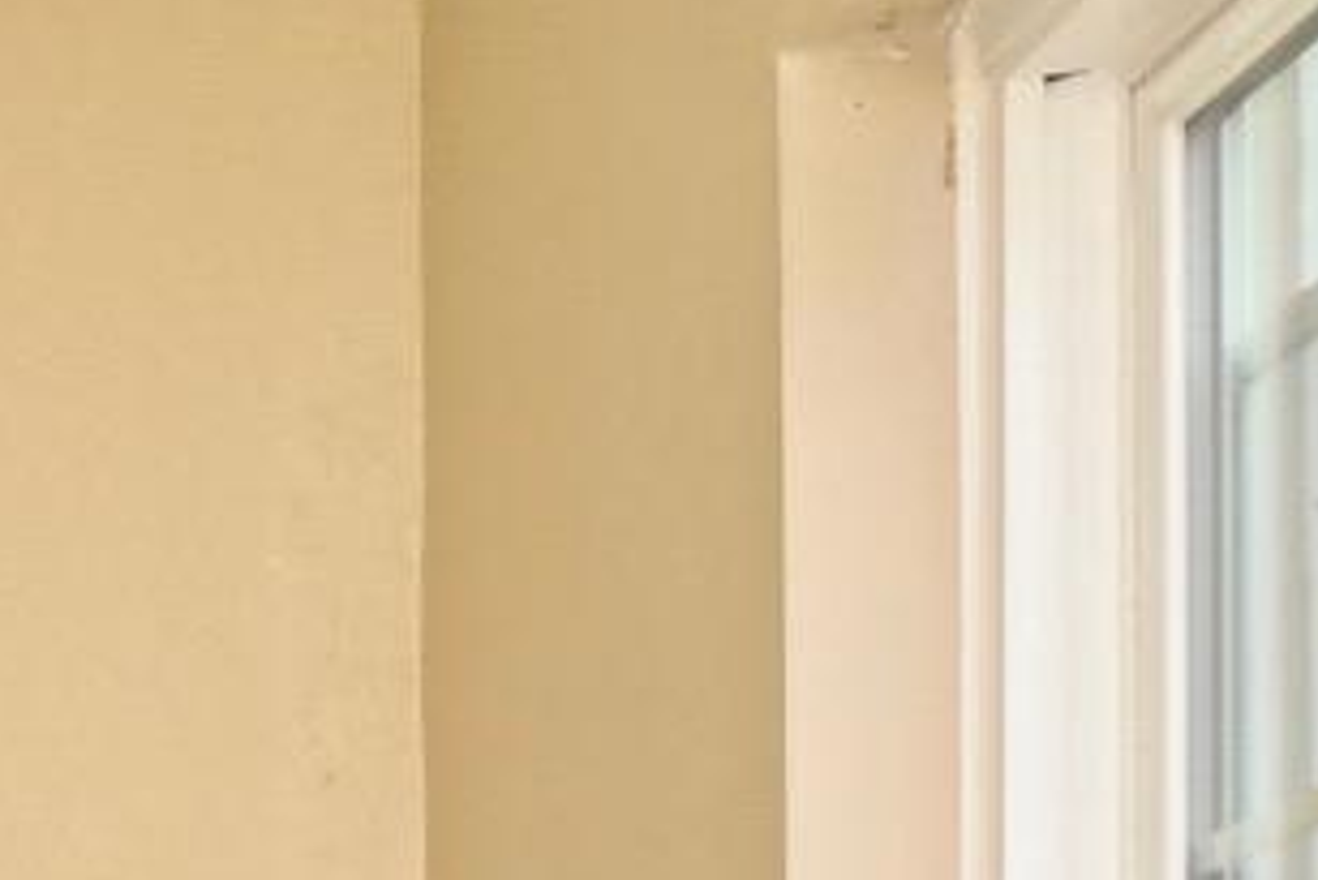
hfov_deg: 10.7
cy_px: 1522
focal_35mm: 100
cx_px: -2902
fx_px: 3663
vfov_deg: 12.6
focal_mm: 10
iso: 320
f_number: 7.1
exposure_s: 1/200
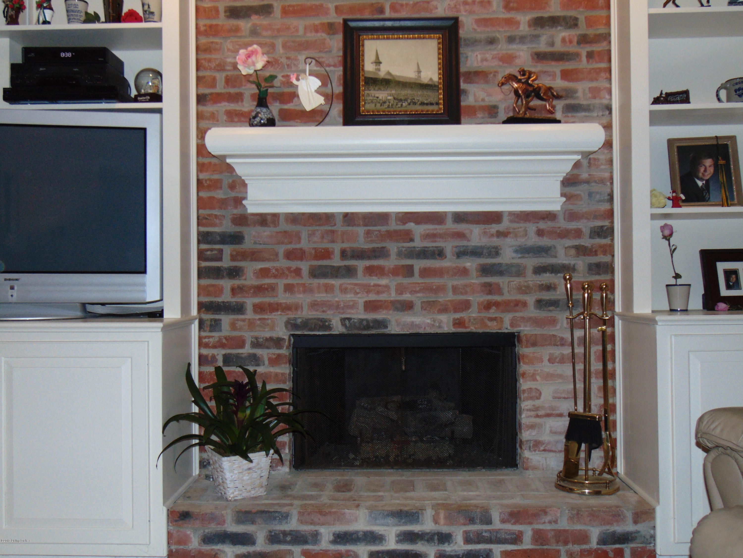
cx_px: 372
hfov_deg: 52.6
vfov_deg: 40.7
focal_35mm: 35
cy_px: 279
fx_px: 751
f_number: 3.2
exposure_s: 1/50
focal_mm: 6.3
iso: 200
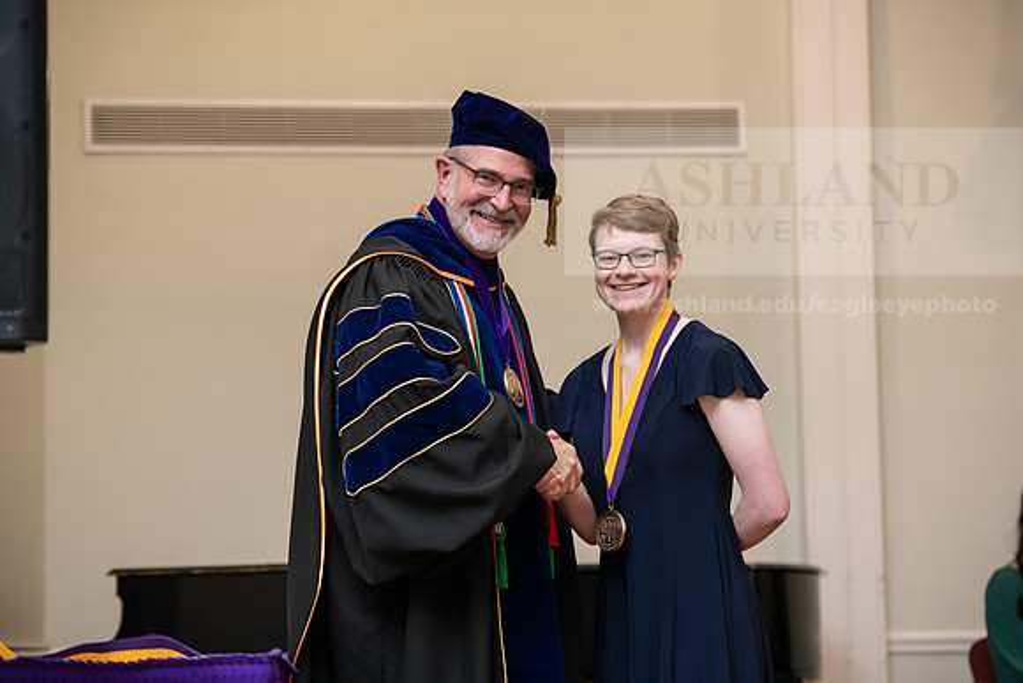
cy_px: 342
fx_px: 3183
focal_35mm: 112
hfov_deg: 18.3
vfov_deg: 12.2
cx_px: 512
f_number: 4
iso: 2000
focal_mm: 112
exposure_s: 1/200
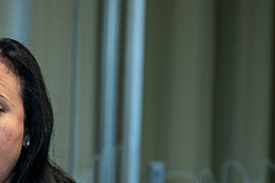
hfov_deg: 4.5
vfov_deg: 3.0
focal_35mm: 462
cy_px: 223
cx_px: 28
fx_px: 3524
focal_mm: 180
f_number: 2.8
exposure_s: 1/100
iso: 1600
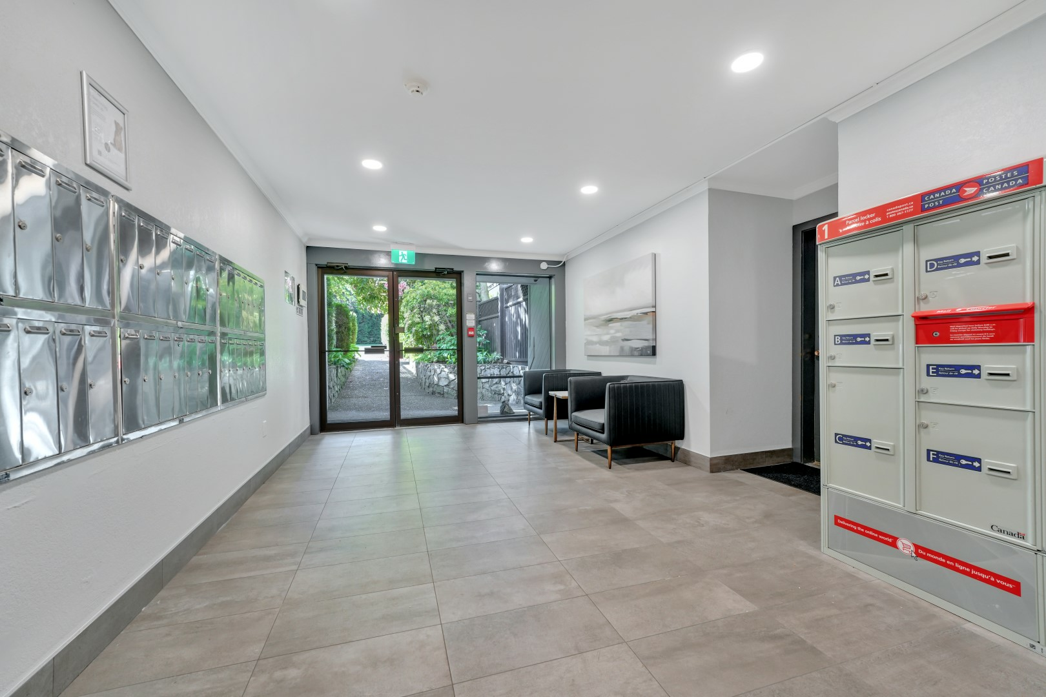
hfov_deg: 104.3
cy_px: 348
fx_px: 407
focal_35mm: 14
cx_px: 523
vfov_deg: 81.2
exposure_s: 1/15
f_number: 6.3
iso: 400
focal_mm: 14
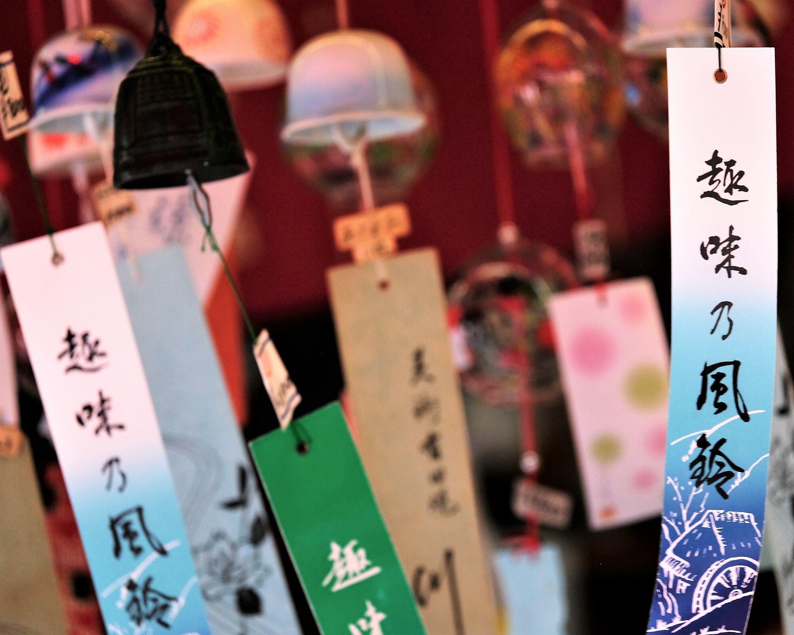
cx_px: 400
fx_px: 5357
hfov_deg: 8.5
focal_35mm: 228
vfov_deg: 6.8
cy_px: 318
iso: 800
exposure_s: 1/500
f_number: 4.4
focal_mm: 134.5
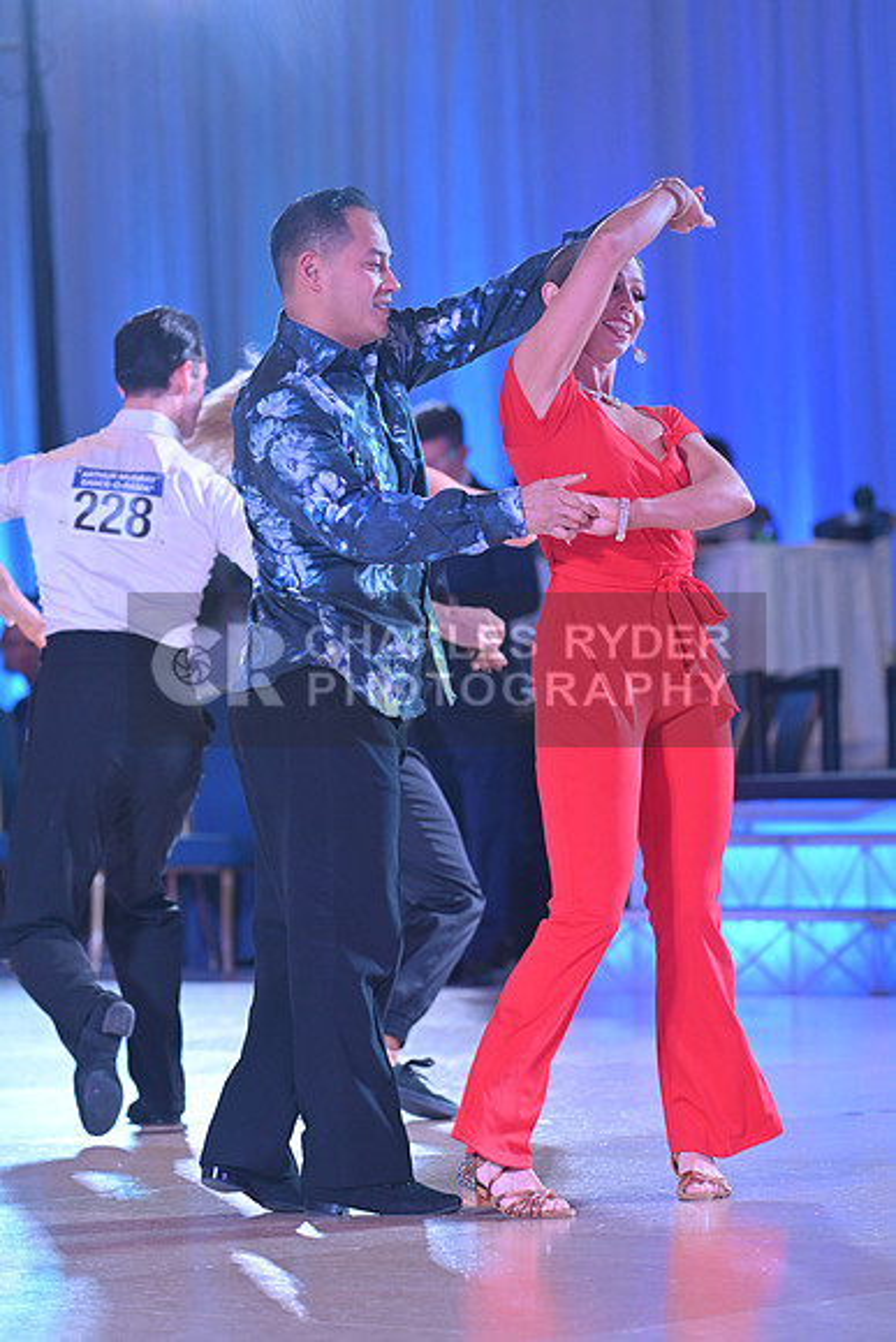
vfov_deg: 12.4
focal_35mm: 165
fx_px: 6156
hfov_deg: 8.3
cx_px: 448
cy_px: 671
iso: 2000
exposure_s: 1/320
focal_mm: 165
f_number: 5
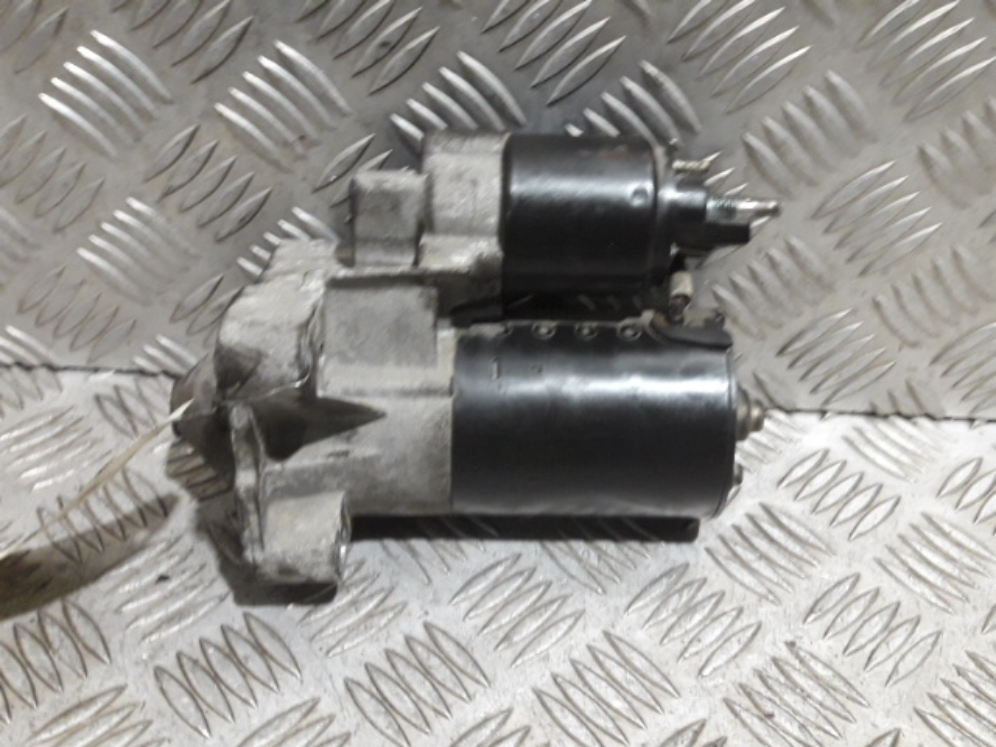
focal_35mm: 28
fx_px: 806
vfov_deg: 49.7
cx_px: 498
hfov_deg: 63.4
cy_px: 374
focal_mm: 3.7
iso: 200
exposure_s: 1/33
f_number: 1.9
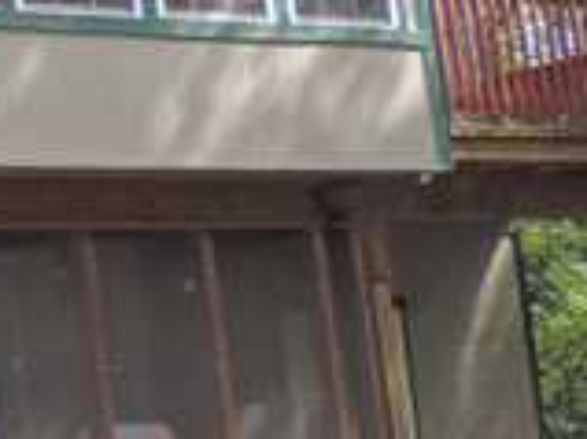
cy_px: 218
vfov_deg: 12.2
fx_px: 2050
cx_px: -701
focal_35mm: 121
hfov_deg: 13.3
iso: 320
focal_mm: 4.3
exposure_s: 1/640
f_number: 3
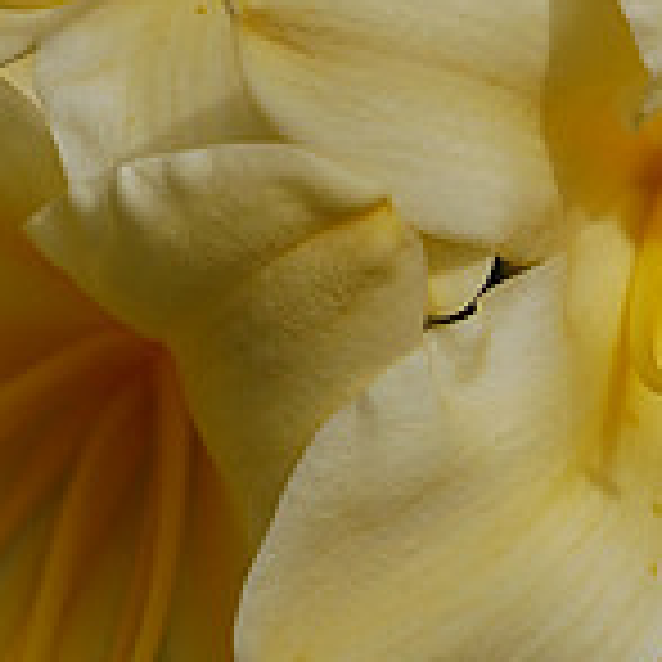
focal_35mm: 760
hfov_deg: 2.3
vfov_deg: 2.3
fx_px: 16444
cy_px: 417
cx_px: 829
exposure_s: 1/320
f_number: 8
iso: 100
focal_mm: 109
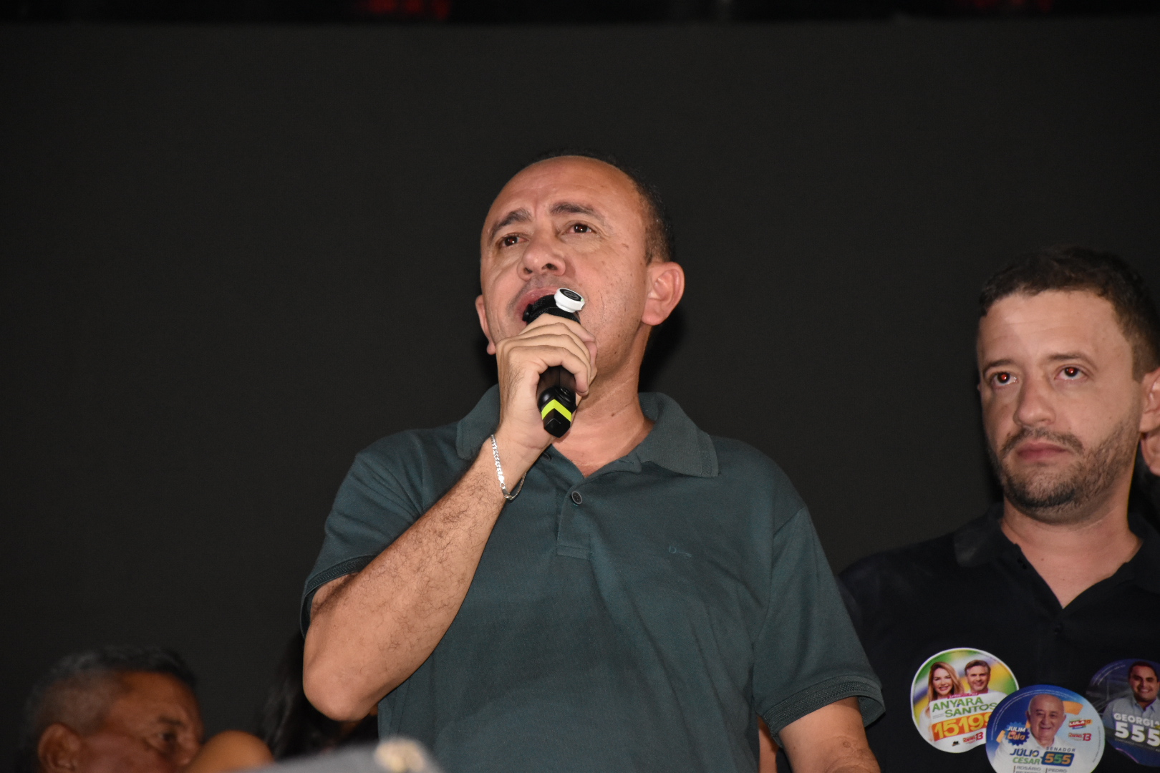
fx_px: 6766
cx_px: 580
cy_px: 386
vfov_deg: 6.5
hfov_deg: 9.8
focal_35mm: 210
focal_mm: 140
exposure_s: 1/100
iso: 2500
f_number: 5.6
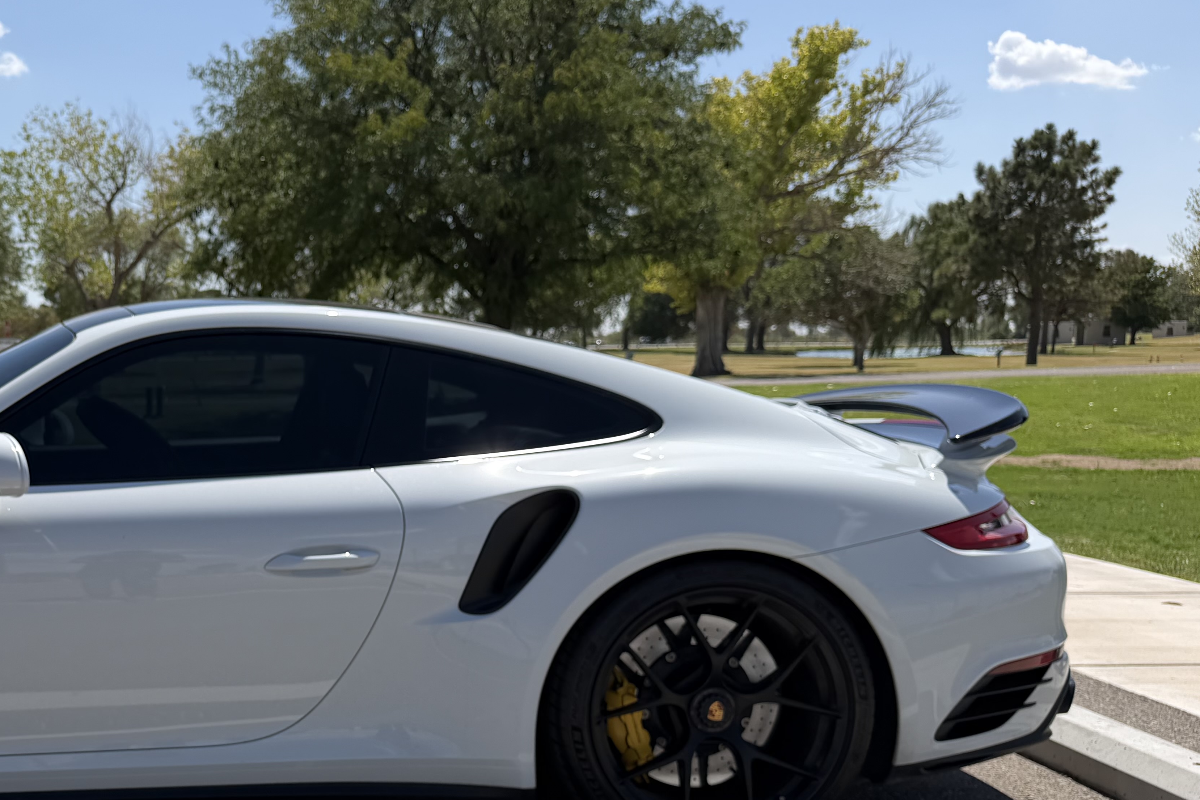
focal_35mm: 43
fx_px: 1433
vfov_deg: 30.9
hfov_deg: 42.6
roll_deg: +1.0
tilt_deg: -8.9
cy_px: 553
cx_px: 182
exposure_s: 1/4975
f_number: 1.78
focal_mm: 6.76
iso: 80
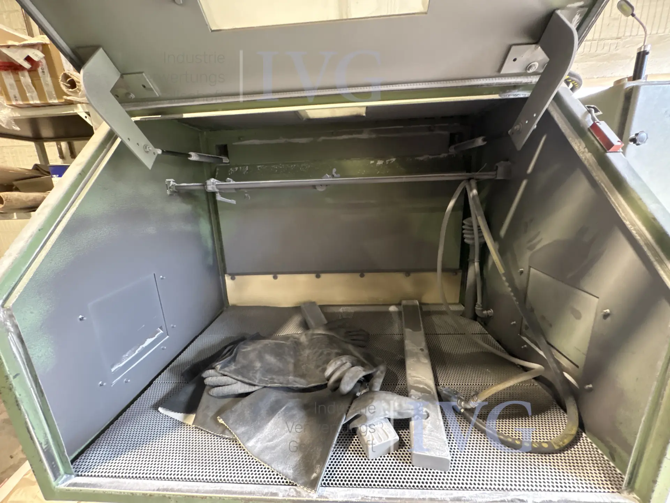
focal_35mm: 14
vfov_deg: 85.7
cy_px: 252
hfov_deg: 102.1
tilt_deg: -13.9
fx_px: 271
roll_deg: +2.6
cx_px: 335
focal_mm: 2.22
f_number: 2.2
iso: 800
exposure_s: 1/51
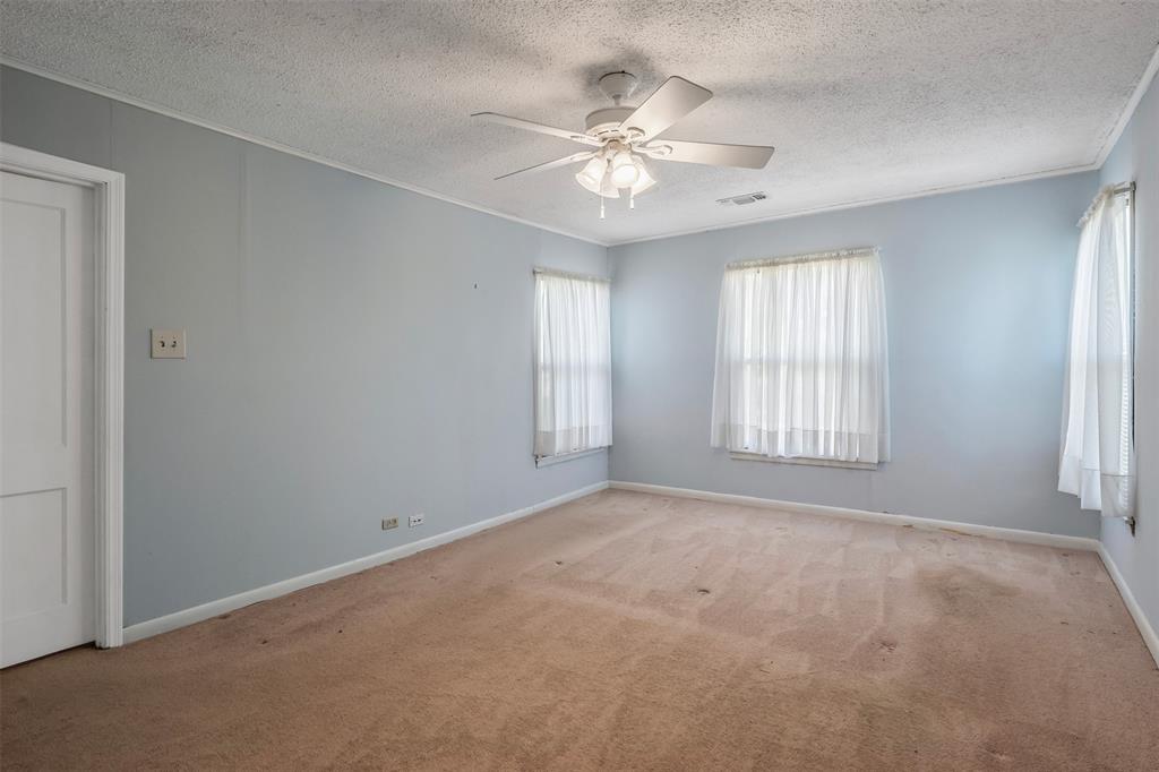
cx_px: 580
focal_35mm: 18
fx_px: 579
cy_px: 386
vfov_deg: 67.3
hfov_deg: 90.0
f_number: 8
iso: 800
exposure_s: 1/25
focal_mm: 18
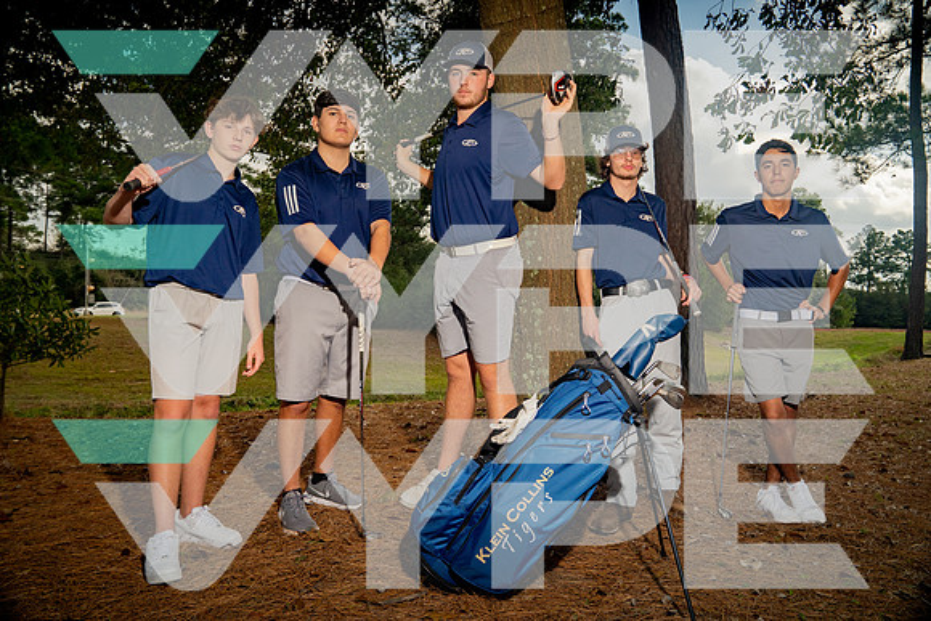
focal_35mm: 28
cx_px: 466
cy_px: 310
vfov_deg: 46.4
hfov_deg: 65.5
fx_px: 724
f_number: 8
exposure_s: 1/250
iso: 400
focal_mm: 28
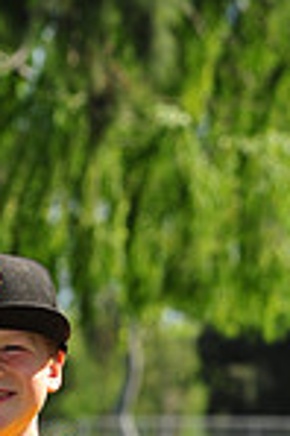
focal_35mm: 389
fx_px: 4711
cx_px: -129
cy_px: 682
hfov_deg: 3.5
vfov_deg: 5.3
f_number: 6.3
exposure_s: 1/500
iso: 200
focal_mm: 100
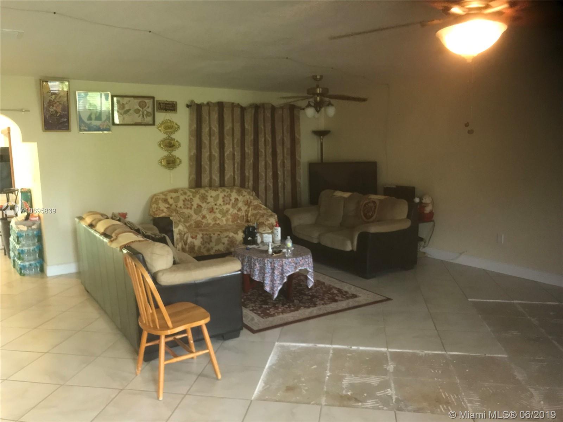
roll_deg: +1.0
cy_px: 211
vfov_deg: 49.7
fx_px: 455
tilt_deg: -7.7
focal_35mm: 28
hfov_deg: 63.4
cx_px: 282
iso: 100
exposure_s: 1/11
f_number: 1.8
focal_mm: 3.99
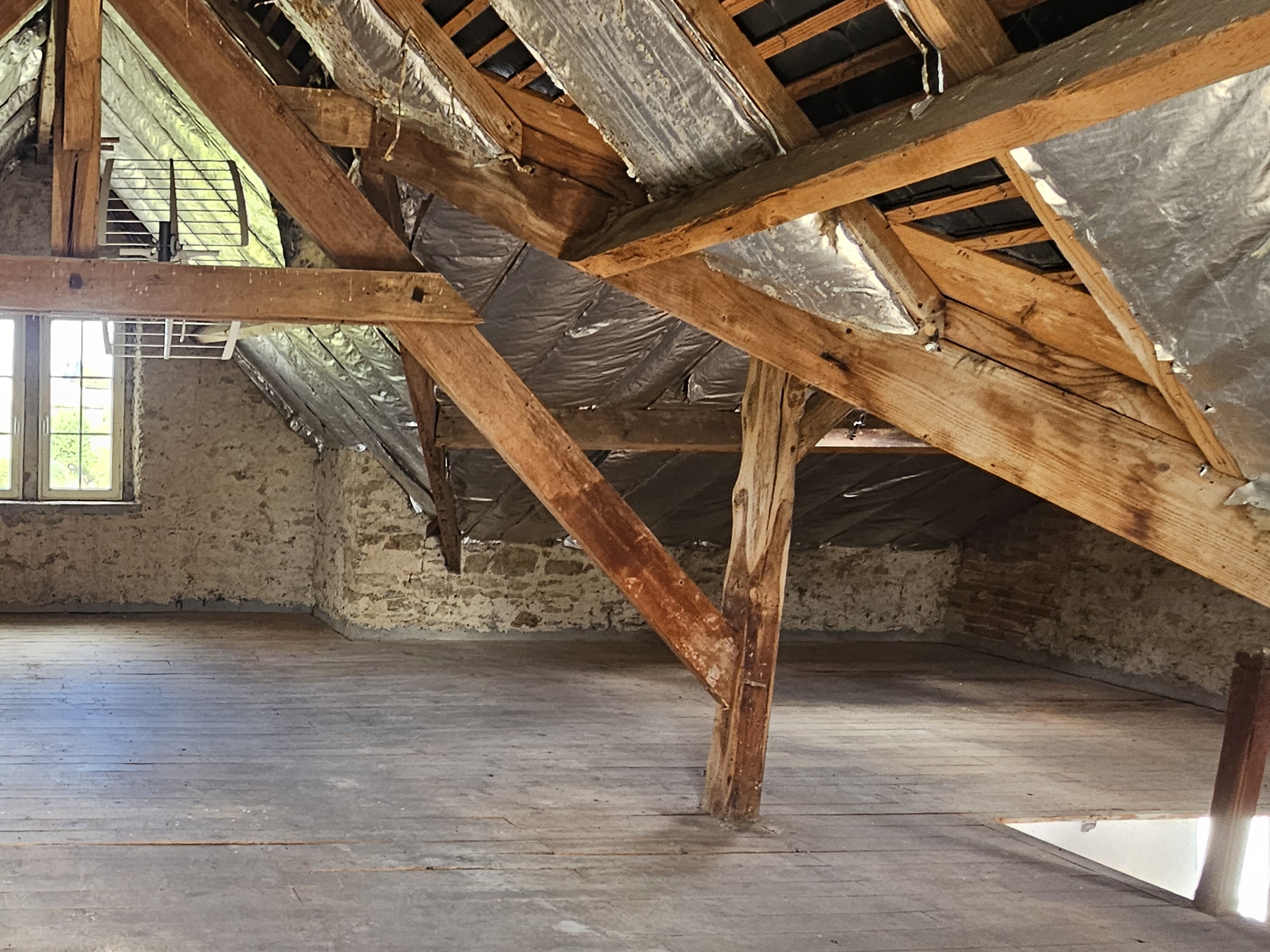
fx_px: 990
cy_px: 598
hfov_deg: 56.2
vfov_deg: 50.8
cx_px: 122
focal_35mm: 27
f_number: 2.2
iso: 125
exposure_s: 1/50
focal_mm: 2.2
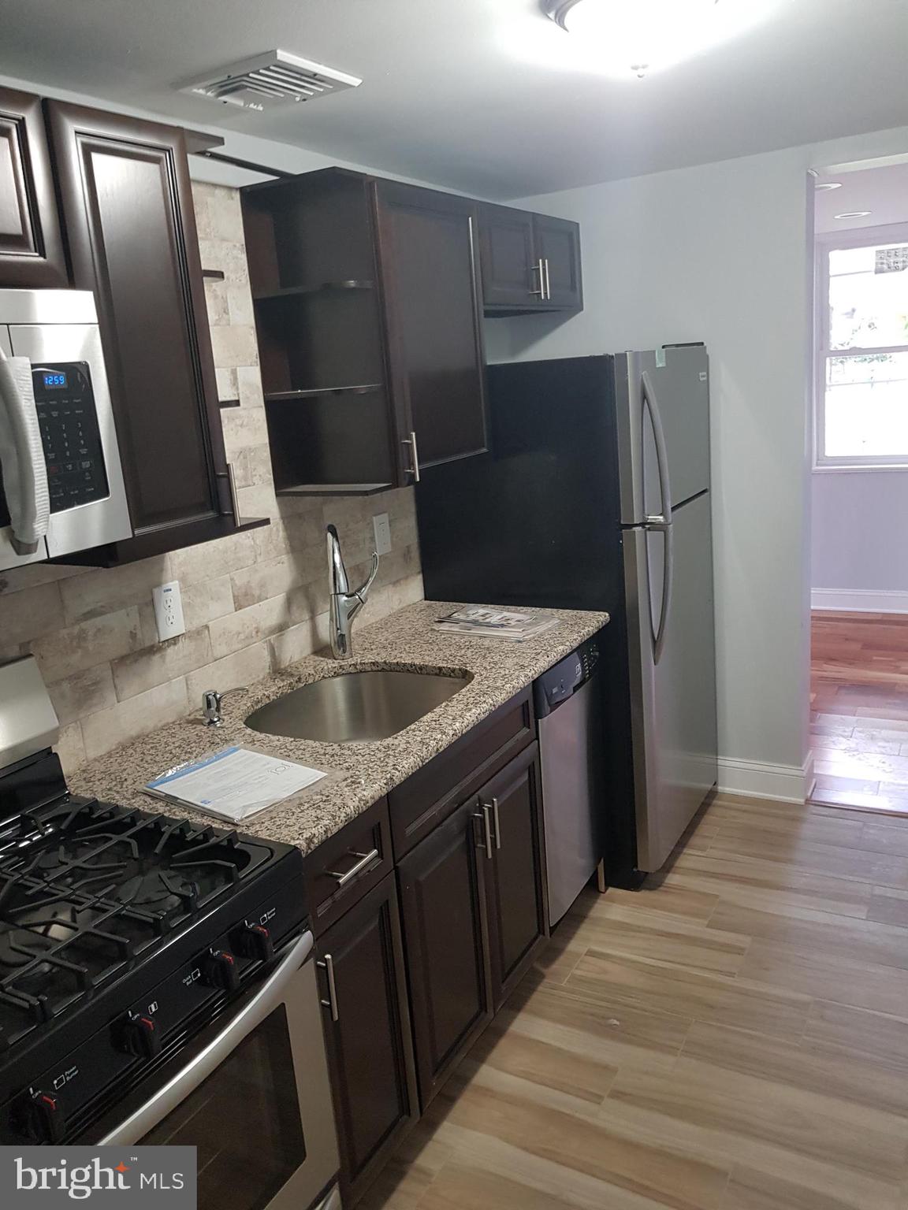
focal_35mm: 26
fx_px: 909
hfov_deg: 53.1
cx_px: 454
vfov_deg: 67.3
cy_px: 605
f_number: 1.7
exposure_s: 1/30
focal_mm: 4.2
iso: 160
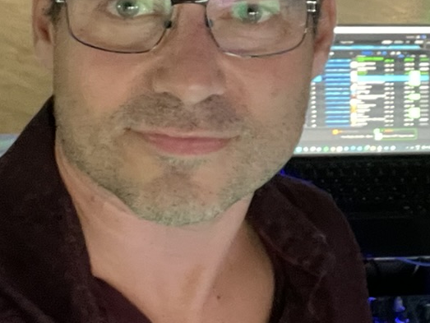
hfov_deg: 21.6
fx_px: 1119
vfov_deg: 16.4
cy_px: 99
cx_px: 315
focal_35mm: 90
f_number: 2.2
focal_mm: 2.71
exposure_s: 1/16
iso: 800
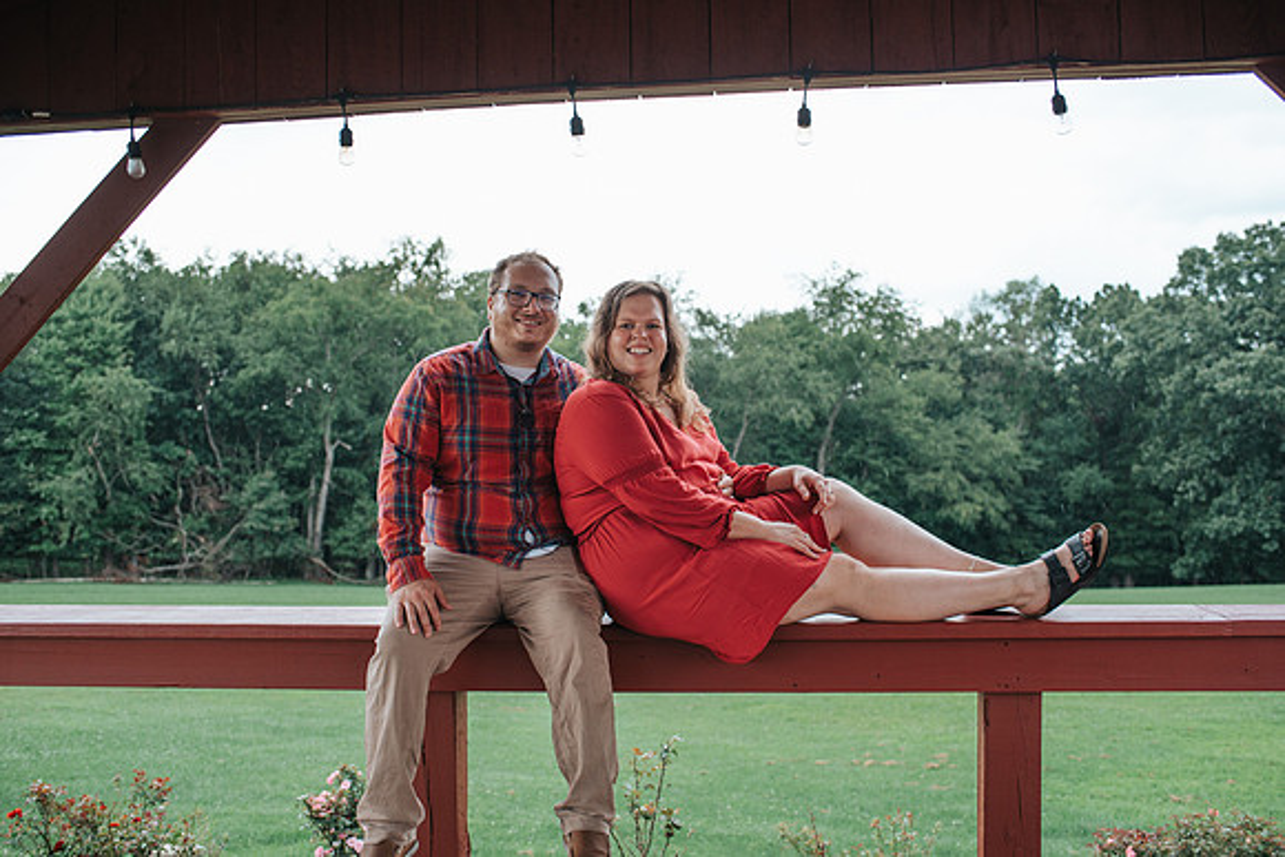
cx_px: 642
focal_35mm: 36
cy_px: 428
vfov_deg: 36.8
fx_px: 1288
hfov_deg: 53.0
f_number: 2.8
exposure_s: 1/250
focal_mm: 35
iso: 220
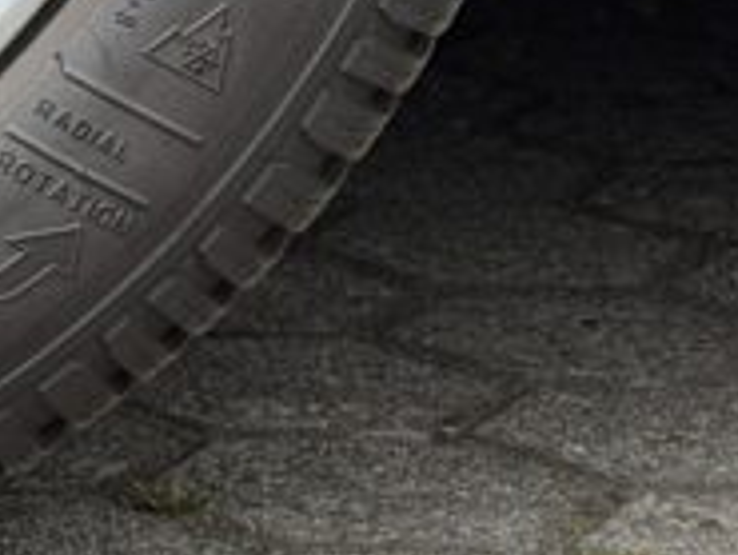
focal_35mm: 266
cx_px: -706
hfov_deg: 7.2
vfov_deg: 5.5
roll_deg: +0.5
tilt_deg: -3.4
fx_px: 5675
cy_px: -631
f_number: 1.78
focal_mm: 6.76
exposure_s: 1/2415
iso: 64
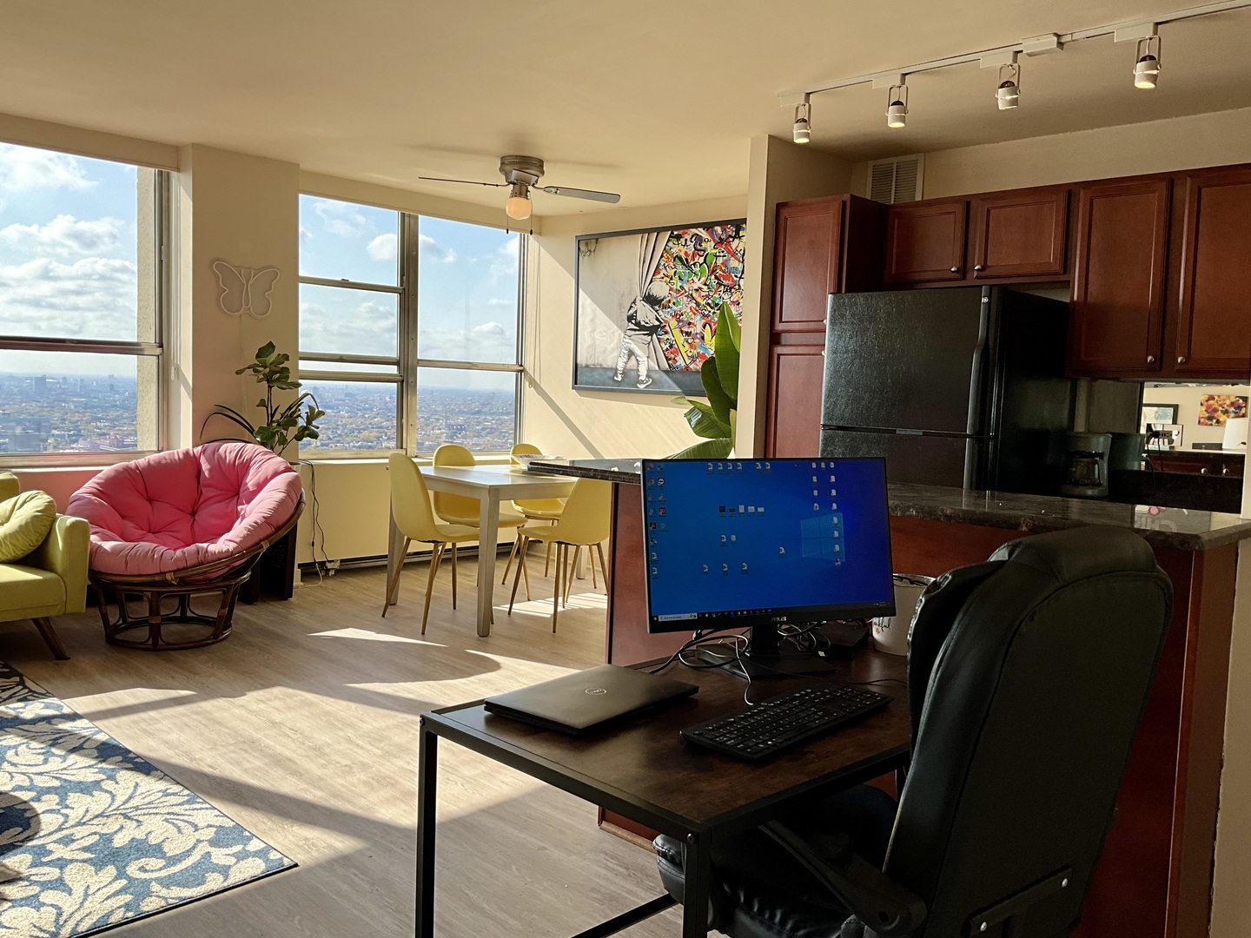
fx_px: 1048
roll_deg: -2.4
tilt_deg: -4.0
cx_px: 626
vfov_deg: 48.2
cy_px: 469
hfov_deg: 61.7
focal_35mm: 29
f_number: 1.8
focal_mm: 3
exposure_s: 1/804
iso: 25
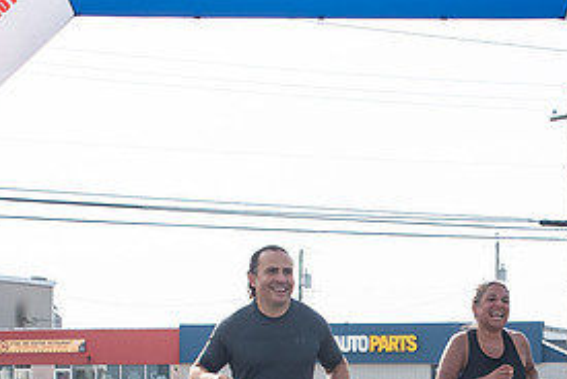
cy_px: 442
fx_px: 1939
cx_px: 453
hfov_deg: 16.5
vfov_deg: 11.0
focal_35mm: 123
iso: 800
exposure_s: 1/3200
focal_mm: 32
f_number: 4
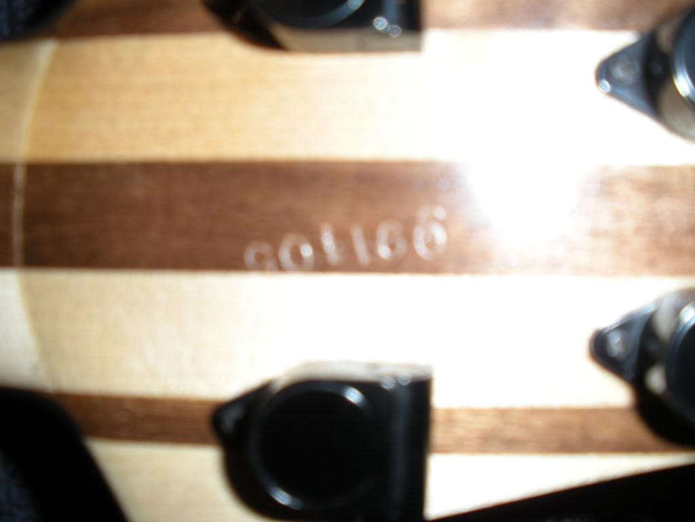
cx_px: 348
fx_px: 723
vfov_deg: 39.7
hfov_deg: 51.4
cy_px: 261
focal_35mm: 36
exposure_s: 1/60
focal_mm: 6.3
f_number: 3.5
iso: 64
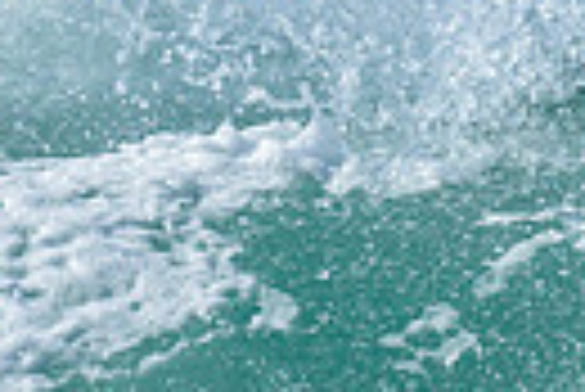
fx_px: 77891
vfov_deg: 0.3
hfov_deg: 0.4
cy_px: 313
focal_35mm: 4788
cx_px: 1053
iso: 200
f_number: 6.3
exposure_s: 1/2000
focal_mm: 800
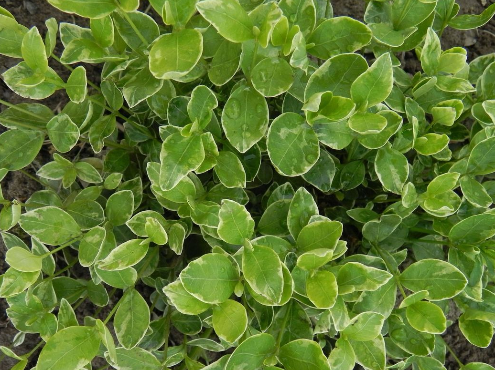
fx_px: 486
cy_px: 182
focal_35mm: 34
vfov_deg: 41.8
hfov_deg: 54.0
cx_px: 253
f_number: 3.5
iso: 200
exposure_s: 1/160
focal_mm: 5.9
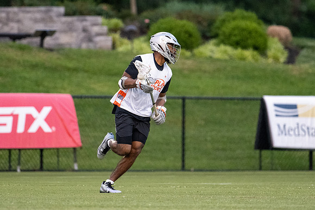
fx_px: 5641
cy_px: 84
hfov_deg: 3.2
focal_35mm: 645
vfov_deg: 2.1
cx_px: 157
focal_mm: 400
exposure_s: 1/800
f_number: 4.5
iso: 8000
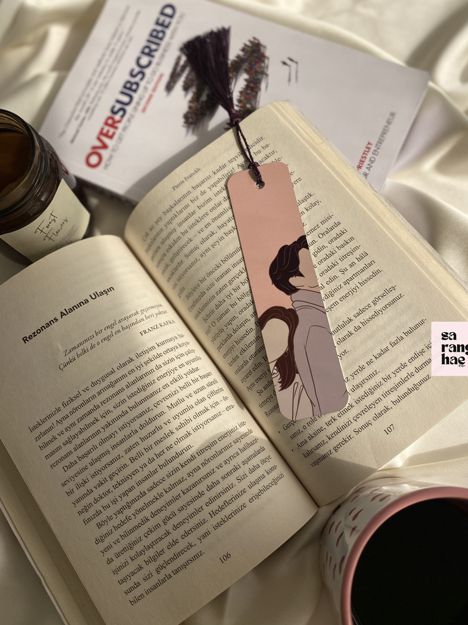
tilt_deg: -73.8
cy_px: 321
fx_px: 487
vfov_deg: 65.3
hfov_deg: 51.3
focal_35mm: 27
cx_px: 240
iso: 32
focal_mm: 4.25
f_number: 1.8
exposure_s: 1/513
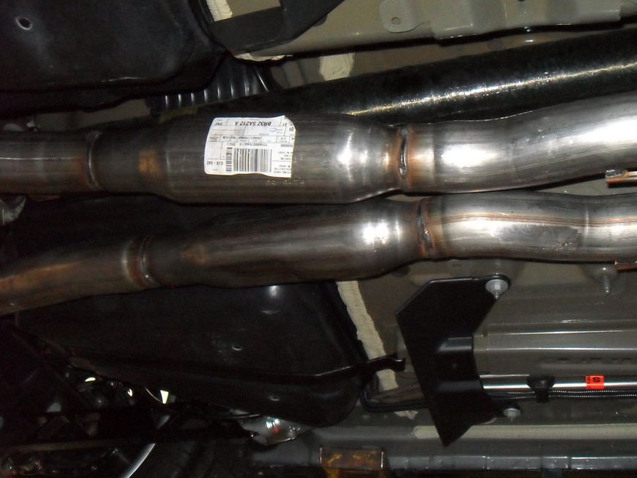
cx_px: 373
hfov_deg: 43.7
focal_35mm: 43
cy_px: 222
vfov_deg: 33.6
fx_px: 791
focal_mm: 6.2
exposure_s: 1/45
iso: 400
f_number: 2.8
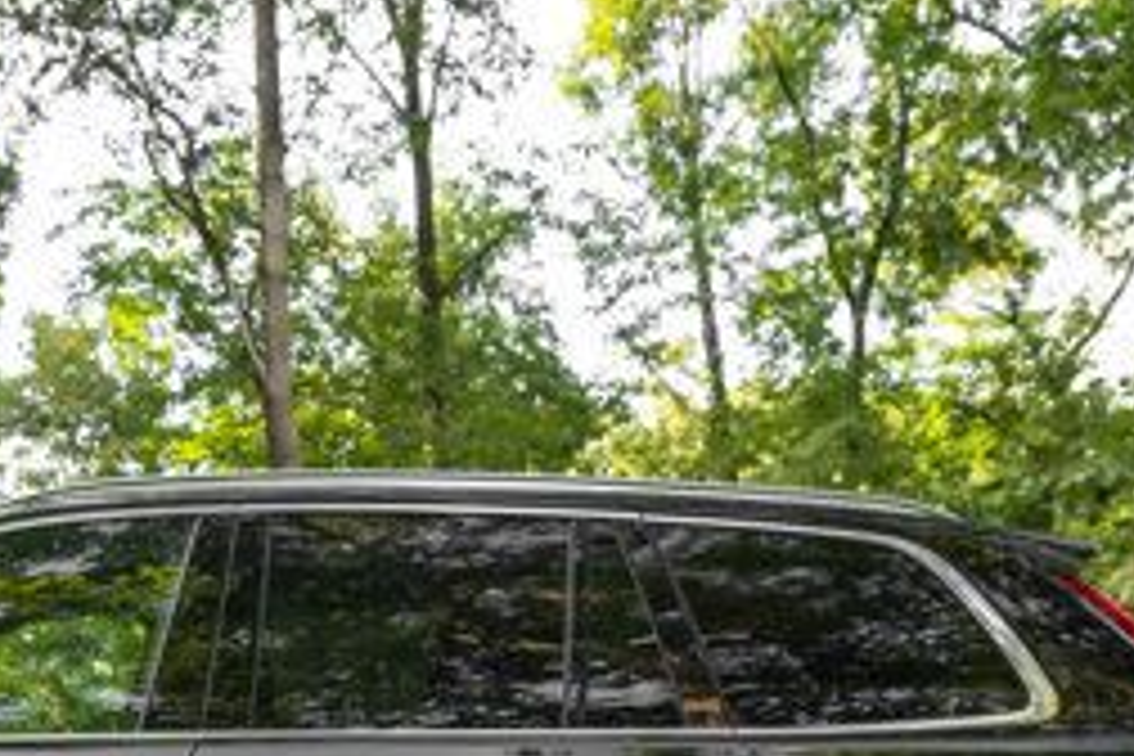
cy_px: 862
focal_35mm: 61
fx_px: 1921
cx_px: 108
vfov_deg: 21.0
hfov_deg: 31.3
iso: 640
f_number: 4.5
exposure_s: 1/400
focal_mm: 24
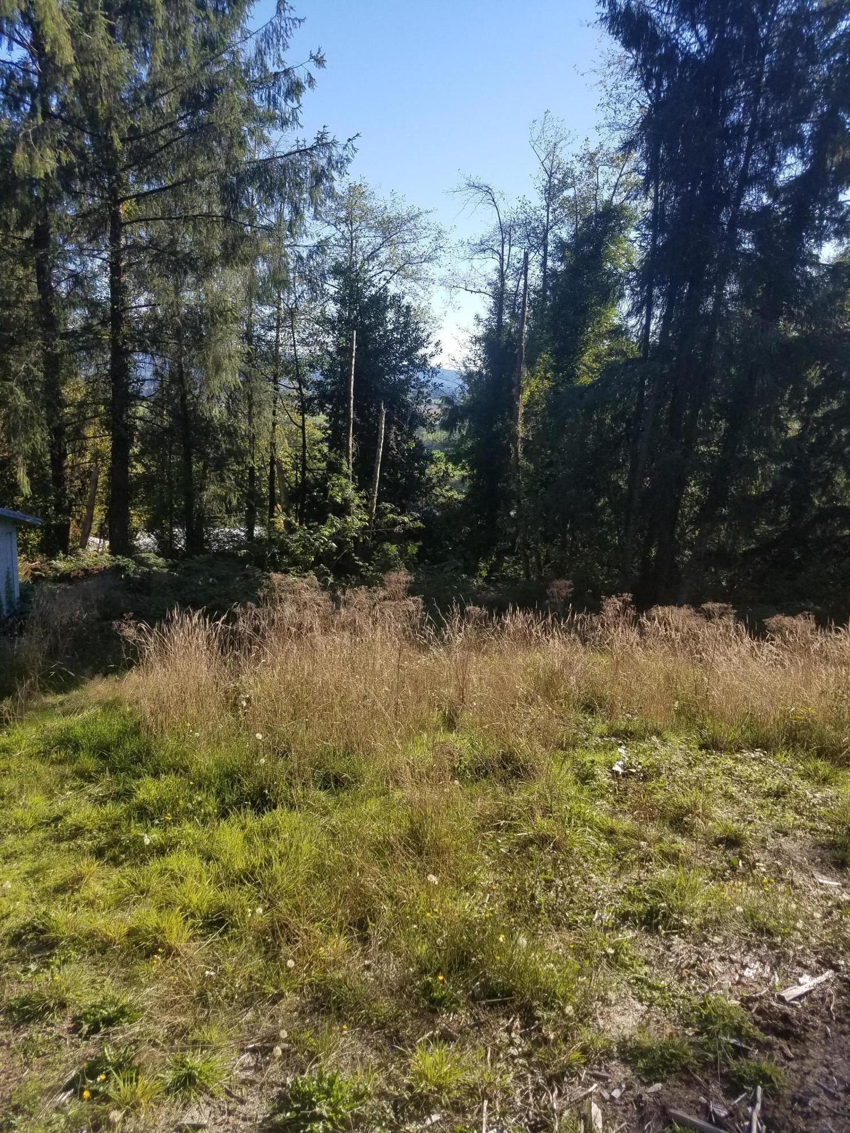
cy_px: 566
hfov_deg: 53.1
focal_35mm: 26
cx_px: 425
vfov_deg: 67.3
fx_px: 851
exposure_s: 1/1388
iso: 50
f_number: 1.7
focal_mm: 4.2
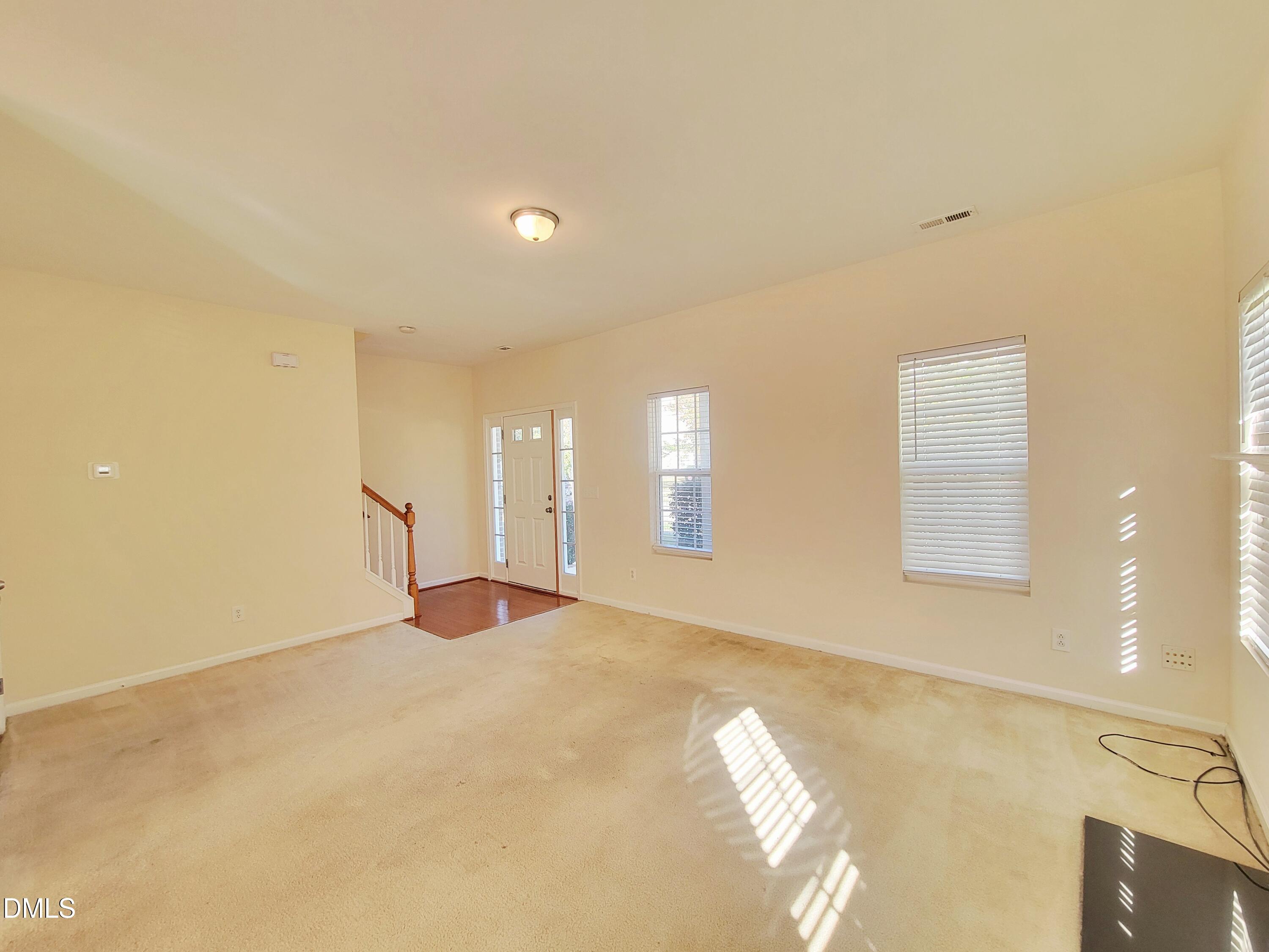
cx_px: 634
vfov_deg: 89.9
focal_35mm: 13
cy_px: 476
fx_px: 477
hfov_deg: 106.2
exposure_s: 1/60.2
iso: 125
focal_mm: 2.2
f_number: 2.2
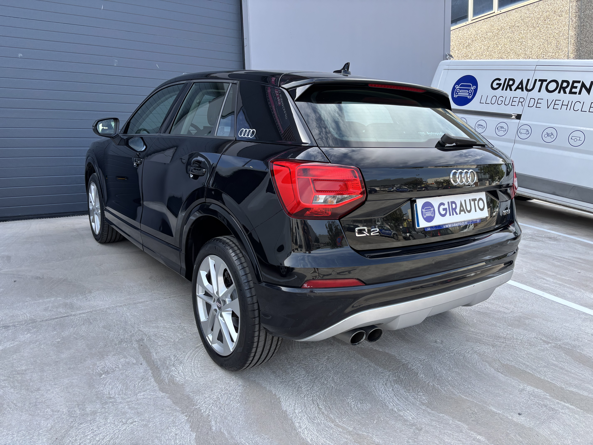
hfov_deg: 67.3
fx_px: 445
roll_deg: +1.4
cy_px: 222
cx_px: 296
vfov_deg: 53.1
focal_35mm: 26
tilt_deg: -7.8
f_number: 1.6
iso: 50
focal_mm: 5.96
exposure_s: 1/732
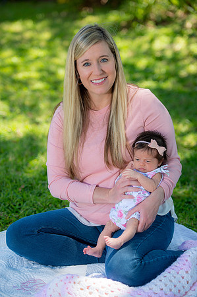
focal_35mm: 102
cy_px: 148
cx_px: 98
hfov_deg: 13.4
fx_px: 839
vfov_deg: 20.0
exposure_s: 1/250
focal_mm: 102
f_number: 2.8
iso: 100
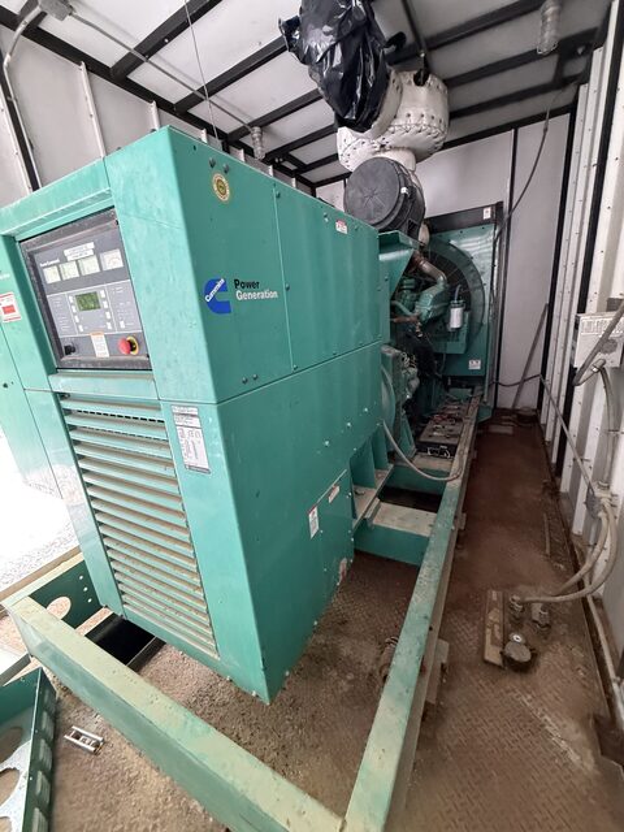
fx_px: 336
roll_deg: +4.8
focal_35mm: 14
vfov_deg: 102.1
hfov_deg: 85.7
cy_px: 416
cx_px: 312
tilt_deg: -18.1
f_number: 2.2
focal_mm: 2.22
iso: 640
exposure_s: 1/60
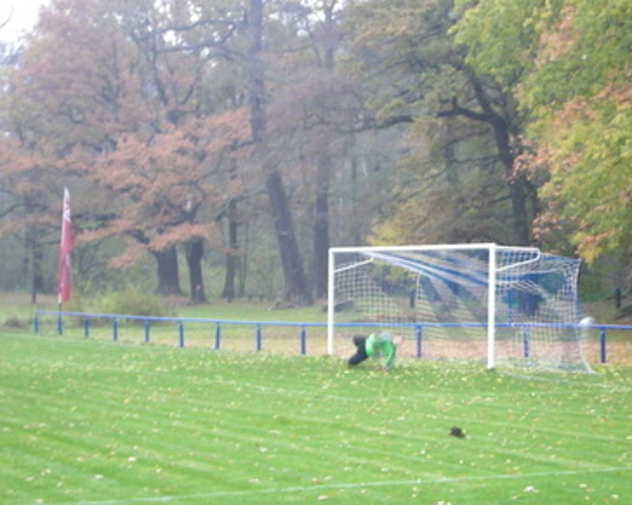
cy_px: 275
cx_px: 366
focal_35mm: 106
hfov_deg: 18.1
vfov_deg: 14.5
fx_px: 1982
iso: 400
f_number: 4.6
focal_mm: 13.9
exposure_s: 1/30
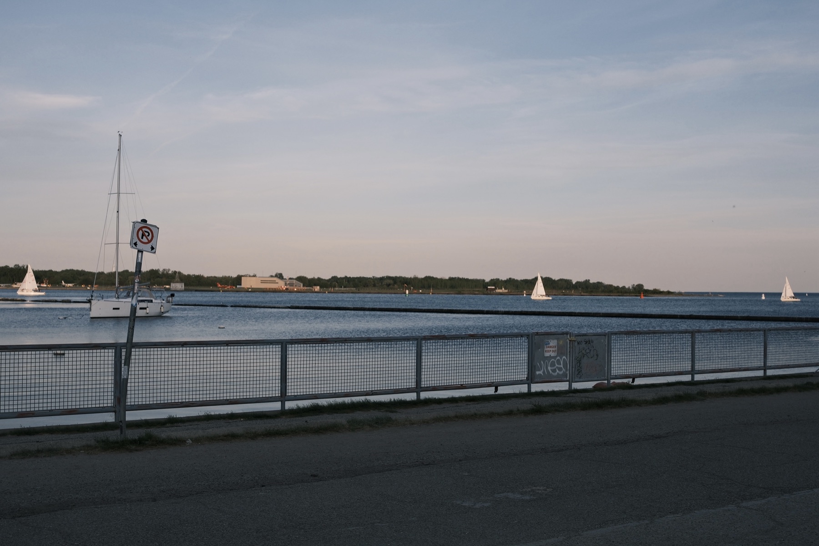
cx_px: 410
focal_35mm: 35
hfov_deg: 54.4
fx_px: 796
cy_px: 273
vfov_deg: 37.9
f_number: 5
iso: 125
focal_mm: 23
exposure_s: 1/280
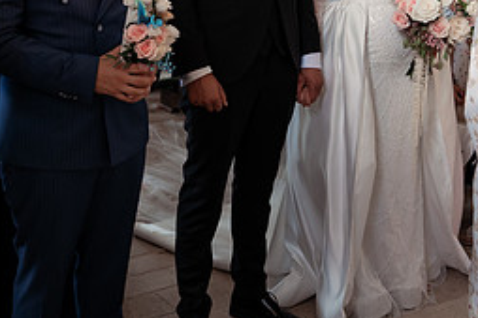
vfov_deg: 19.9
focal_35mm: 67
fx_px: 889
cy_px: 28
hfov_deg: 30.1
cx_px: 242
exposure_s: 1/200
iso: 1600
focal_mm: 28
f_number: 2.8
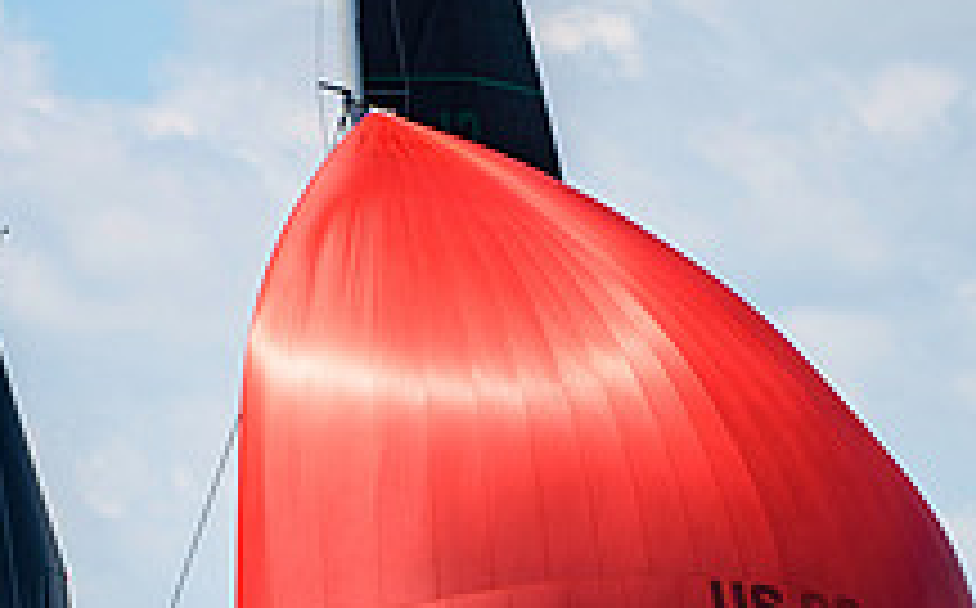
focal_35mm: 762
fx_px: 20242
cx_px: 319
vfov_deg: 1.7
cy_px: 995
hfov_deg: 2.8
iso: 400
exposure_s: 1/2500
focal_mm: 240
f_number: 5
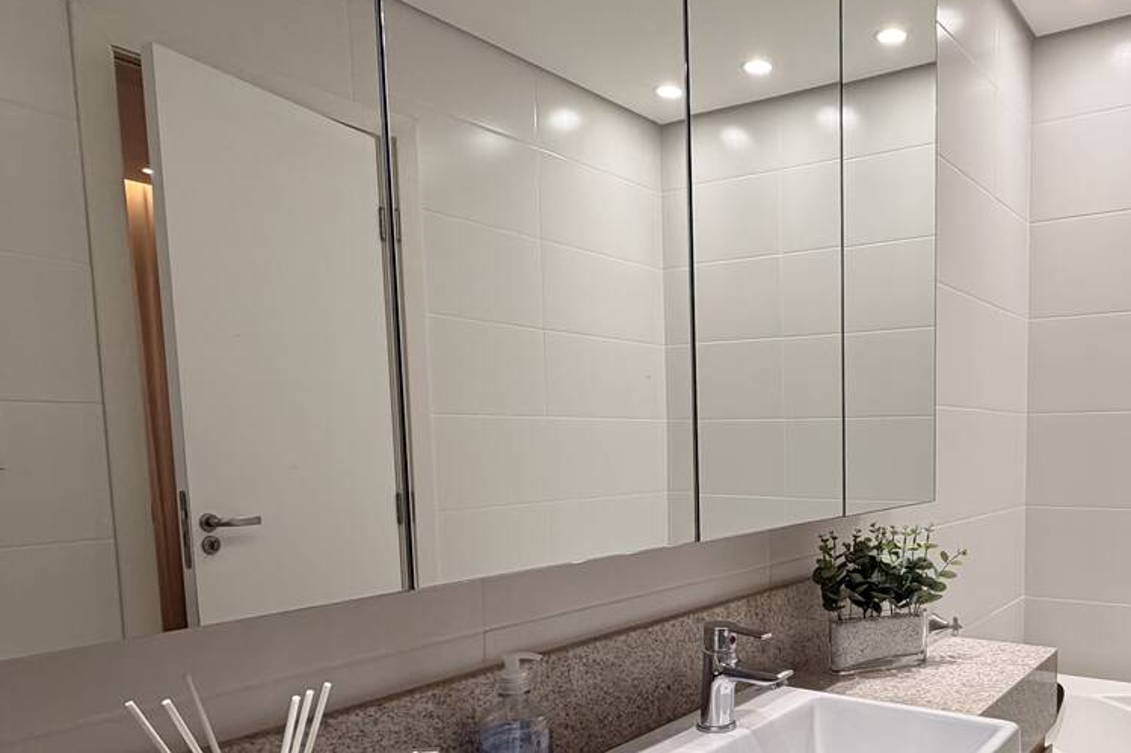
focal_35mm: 28
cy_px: 531
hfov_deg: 62.2
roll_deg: +0.6
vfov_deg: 45.3
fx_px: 879
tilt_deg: -5.8
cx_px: 832
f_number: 2.2
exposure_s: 1/120
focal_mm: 2.22
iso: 125
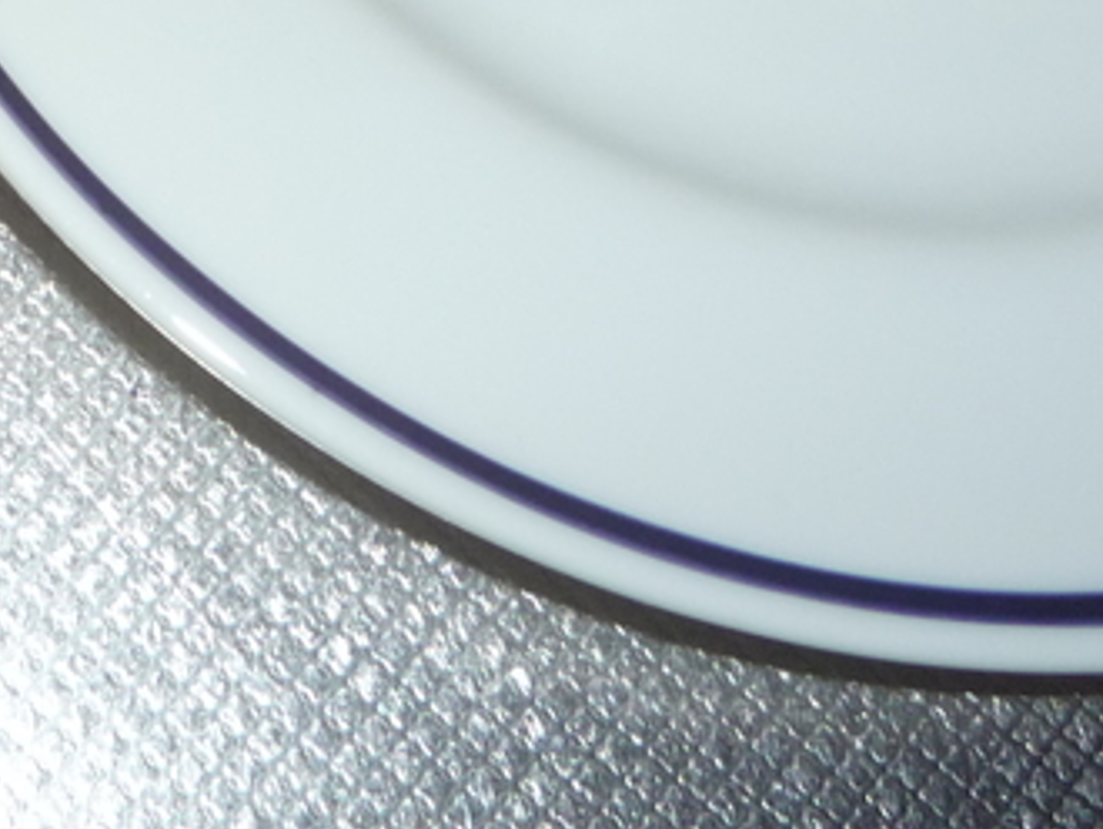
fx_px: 3476
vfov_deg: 12.7
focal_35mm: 109
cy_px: -521
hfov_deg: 16.9
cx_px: -344
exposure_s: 1/30
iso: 100
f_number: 4
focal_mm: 5.2
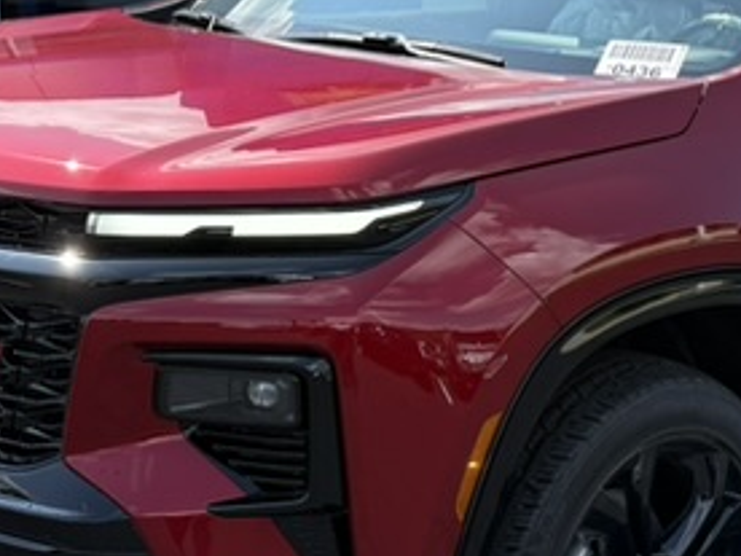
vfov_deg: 16.6
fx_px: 1905
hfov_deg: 22.0
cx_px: 464
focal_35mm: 89
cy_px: 212
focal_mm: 6.76
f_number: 1.78
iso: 100
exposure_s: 1/2801
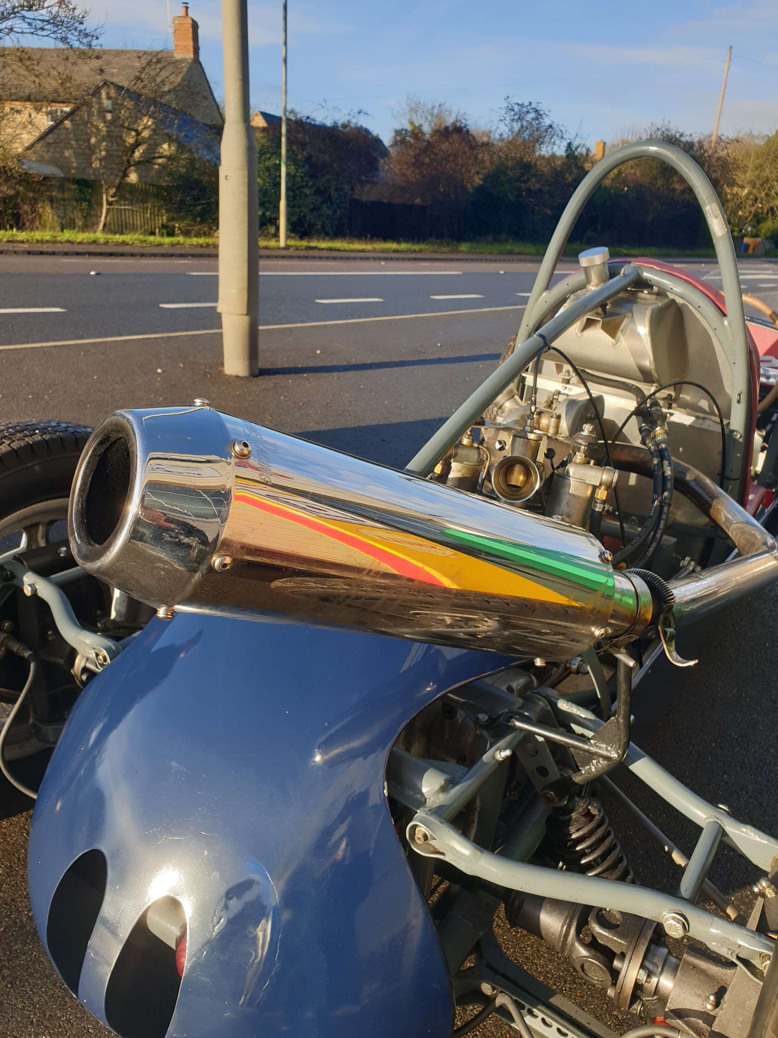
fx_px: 779
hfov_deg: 53.1
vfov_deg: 67.3
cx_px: 389
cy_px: 519
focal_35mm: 26
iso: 50
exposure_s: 1/624
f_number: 2.4
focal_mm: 4.3
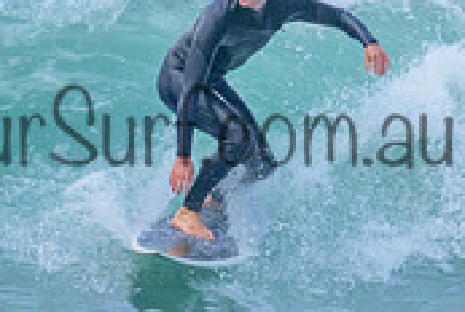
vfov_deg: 0.5
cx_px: 169
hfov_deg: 0.8
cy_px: 104
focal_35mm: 2680
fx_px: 34676
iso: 2800
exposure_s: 1/1250
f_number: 11
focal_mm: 800
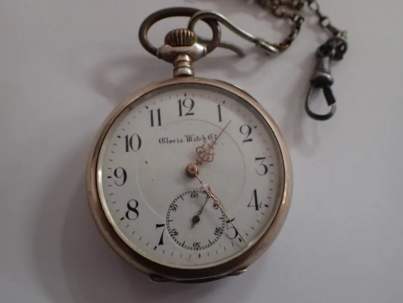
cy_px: 152
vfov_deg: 46.8
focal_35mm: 30
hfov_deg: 60.0
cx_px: 202
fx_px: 349
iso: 800
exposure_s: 1/60
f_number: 2.3
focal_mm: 5.5
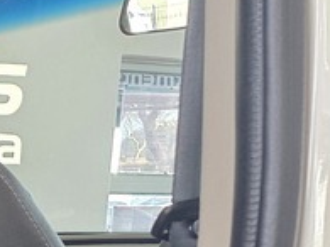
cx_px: -345
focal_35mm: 121
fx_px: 1153
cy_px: 409
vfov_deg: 11.5
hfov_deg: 13.7
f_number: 1.7
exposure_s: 1/100
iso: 250
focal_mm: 6.25
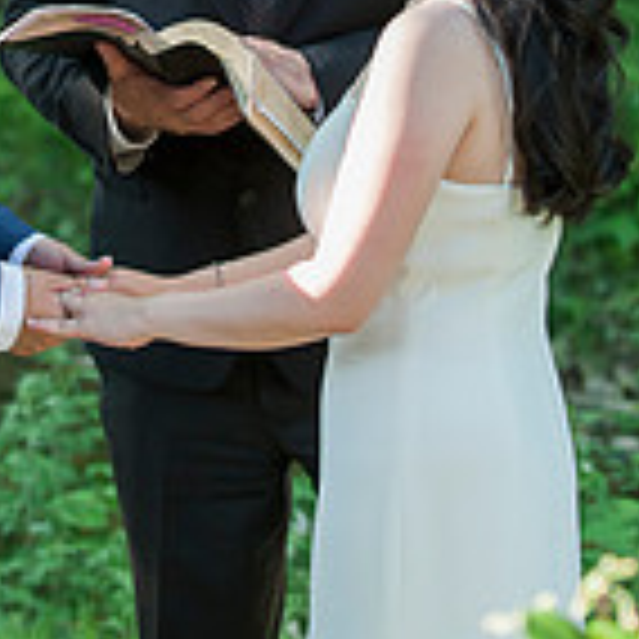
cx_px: 178
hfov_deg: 9.3
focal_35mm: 188
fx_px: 3926
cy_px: -94
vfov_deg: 9.2
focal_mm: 70
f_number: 3.5
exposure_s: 1/500
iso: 800
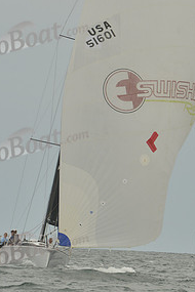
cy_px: 82
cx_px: 142
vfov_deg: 5.5
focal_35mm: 376
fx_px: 3055
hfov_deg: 3.7
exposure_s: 1/1250
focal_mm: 185
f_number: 6.3
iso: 400
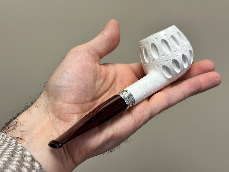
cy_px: 86
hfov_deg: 39.7
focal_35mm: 48
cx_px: 114
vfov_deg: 30.3
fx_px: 318
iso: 50
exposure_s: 1/100
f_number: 1.78
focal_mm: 6.86
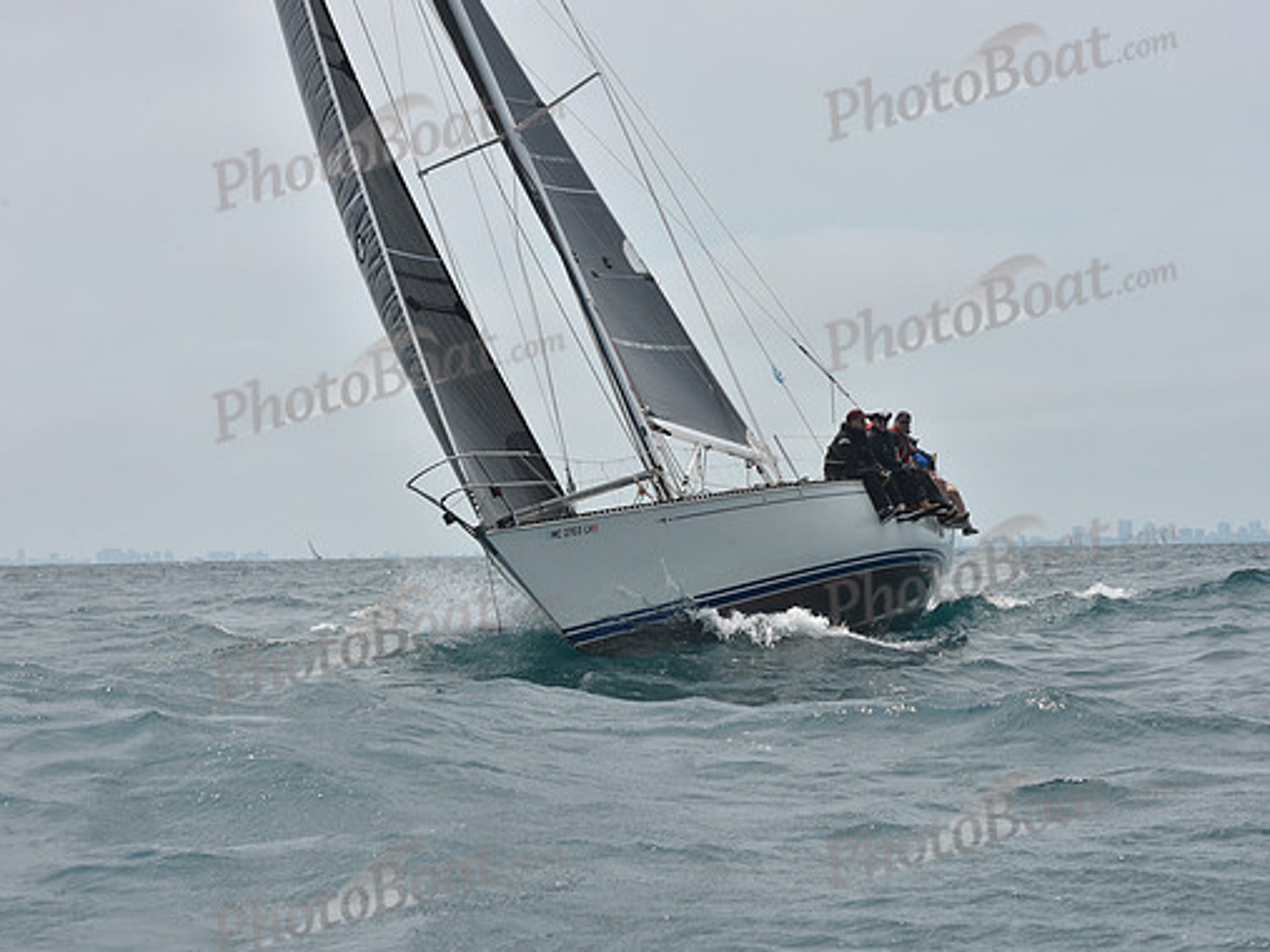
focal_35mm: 77
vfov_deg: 19.1
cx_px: 696
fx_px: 2824
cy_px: 472
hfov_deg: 25.3
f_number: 11
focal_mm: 70
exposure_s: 1/800
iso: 250
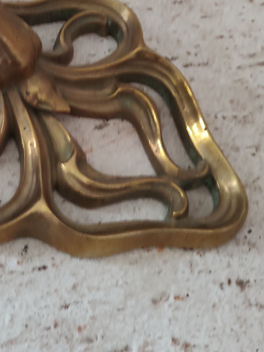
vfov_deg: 29.8
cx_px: 46
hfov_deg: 22.9
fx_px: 641
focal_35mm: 63
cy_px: 54
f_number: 1.7
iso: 1345
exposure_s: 1/25
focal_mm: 5.24
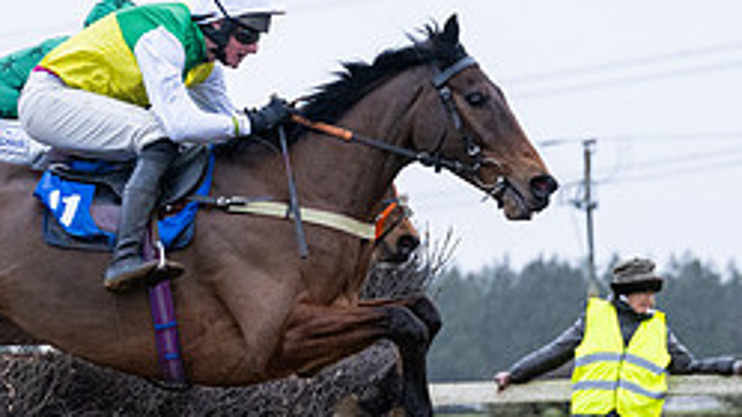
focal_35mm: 295
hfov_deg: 7.3
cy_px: 426
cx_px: 260
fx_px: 5803
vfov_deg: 4.1
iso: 1250
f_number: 3.5
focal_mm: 92
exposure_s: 1/1600
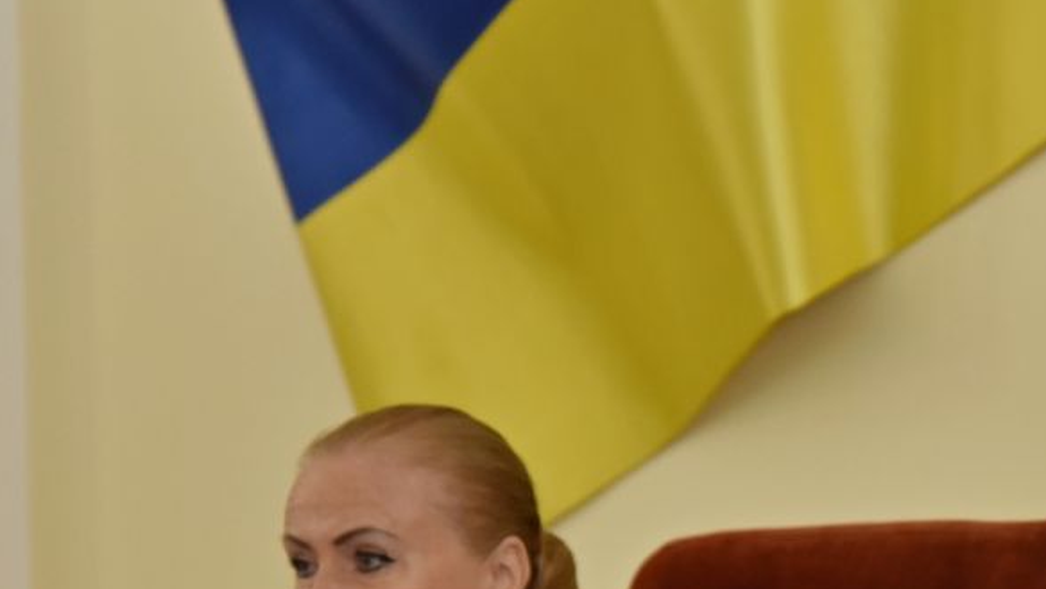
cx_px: 1209
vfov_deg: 4.9
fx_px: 6825
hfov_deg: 8.7
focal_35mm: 246
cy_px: 647
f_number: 5
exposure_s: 1/200
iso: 1000
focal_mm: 98
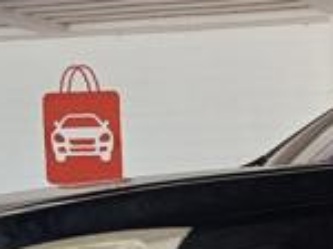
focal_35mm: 107
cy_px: 333
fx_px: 1028
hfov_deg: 16.8
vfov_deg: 13.3
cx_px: 486
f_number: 1.8
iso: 160
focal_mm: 4.65
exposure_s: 1/50
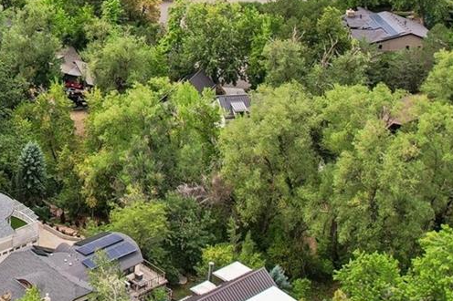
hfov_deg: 25.5
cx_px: -91
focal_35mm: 71
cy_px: -50
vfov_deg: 18.3
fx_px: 893
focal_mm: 8.4
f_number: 2.8
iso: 100
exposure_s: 1/240
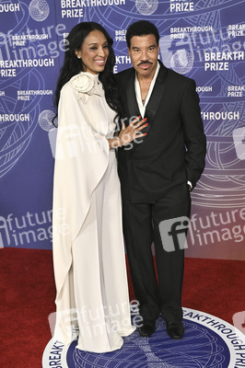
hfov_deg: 30.5
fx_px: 450
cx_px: 122
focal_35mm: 44
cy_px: 184
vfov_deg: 44.5
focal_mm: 44
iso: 2000
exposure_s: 1/320
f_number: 4
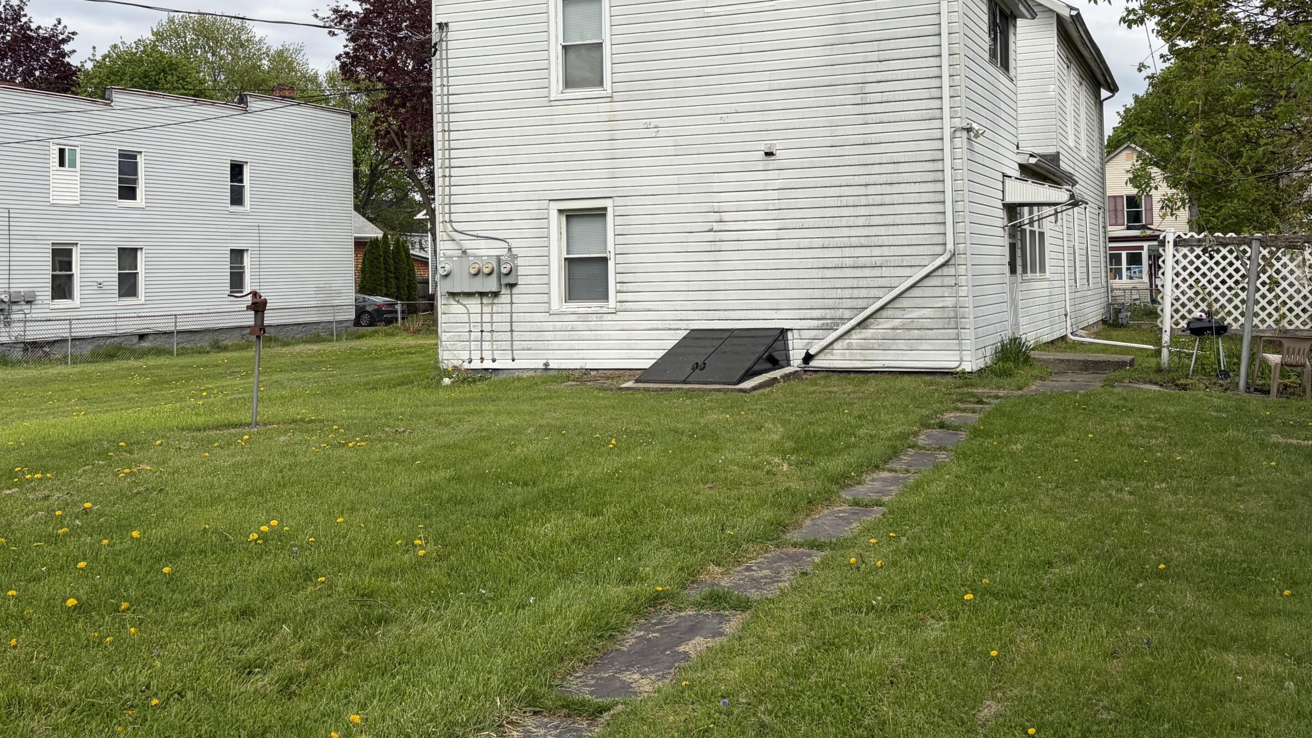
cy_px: 216
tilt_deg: +3.2
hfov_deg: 55.1
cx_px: 753
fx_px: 1252
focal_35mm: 36
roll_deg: +1.3
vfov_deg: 32.4
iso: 50
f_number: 1.6
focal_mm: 5.96
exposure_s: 1/2985
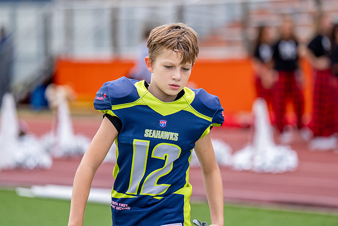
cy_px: 100
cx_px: 177
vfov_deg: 7.0
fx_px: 1843
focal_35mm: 196
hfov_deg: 10.5
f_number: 2.8
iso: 320
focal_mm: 163
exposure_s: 1/2500
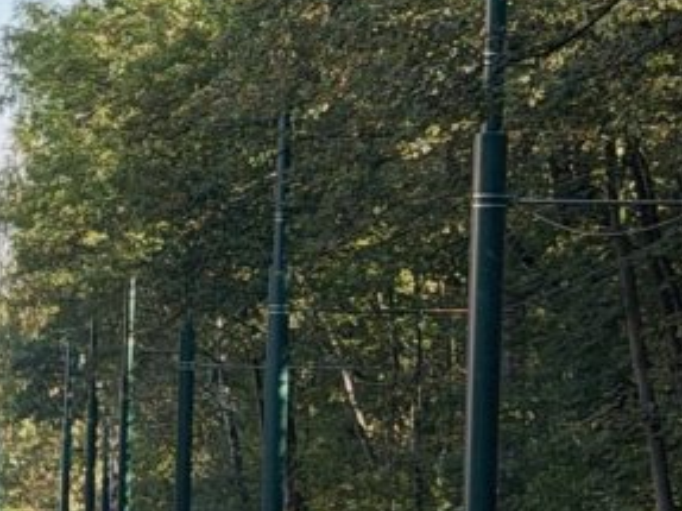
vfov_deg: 5.7
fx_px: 5120
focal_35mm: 260
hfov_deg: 7.2
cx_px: -882
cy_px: 511
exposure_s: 1/386
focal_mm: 6.76
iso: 80
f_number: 1.78
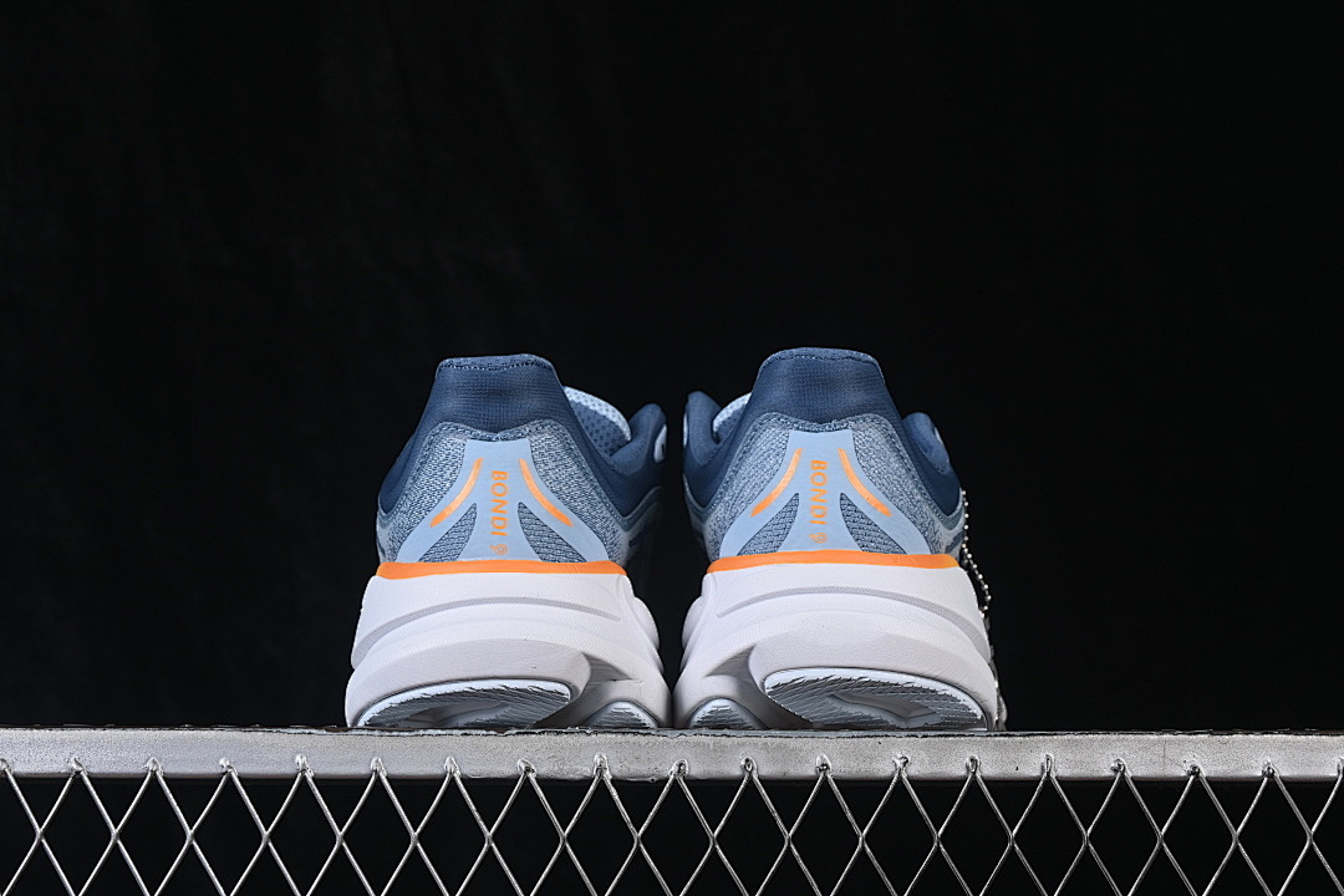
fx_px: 2800
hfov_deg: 27.0
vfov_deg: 18.2
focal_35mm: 75
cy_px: 448
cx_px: 672
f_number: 8
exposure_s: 1/80
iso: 160
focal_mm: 50
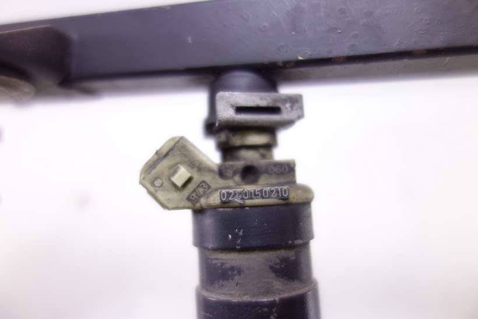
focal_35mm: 28
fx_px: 372
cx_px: 239
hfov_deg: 65.5
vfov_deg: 46.4
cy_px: 160
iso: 125
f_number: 1.8
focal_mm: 10.4
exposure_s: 1/80
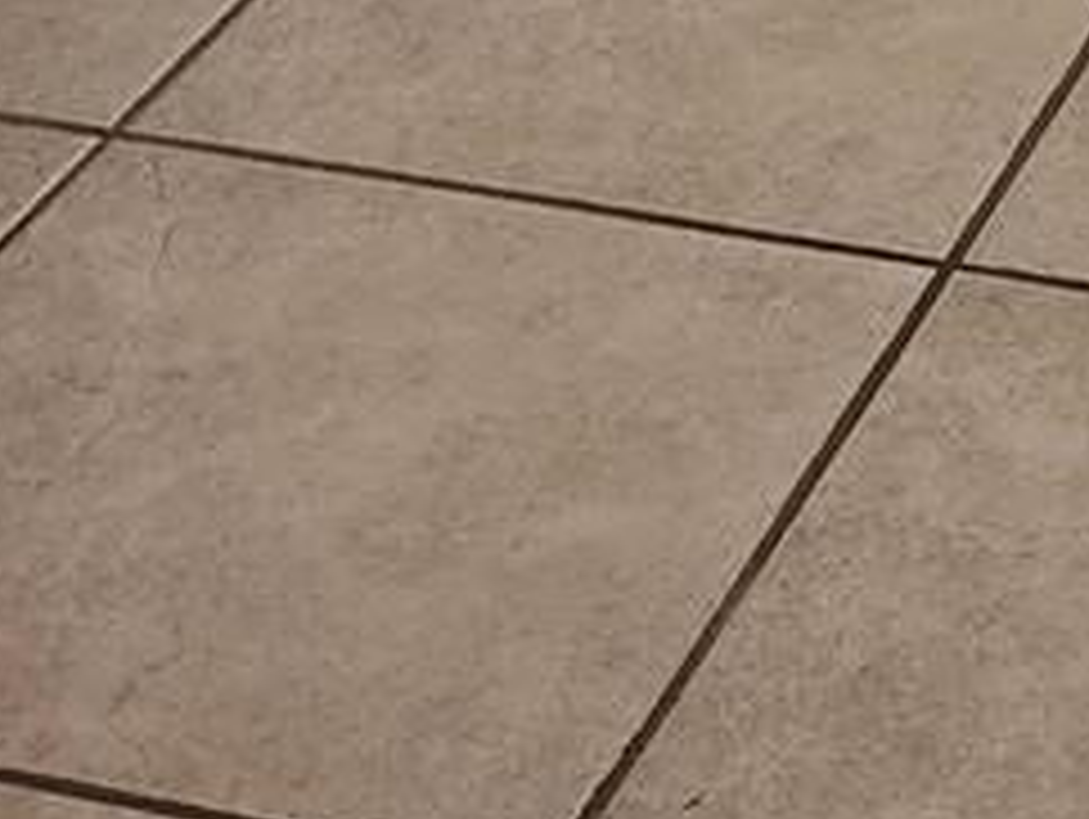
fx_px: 4787
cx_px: 1332
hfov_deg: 12.6
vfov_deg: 8.2
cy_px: -1710
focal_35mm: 152
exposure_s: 1/120
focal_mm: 6.4
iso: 125
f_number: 1.8
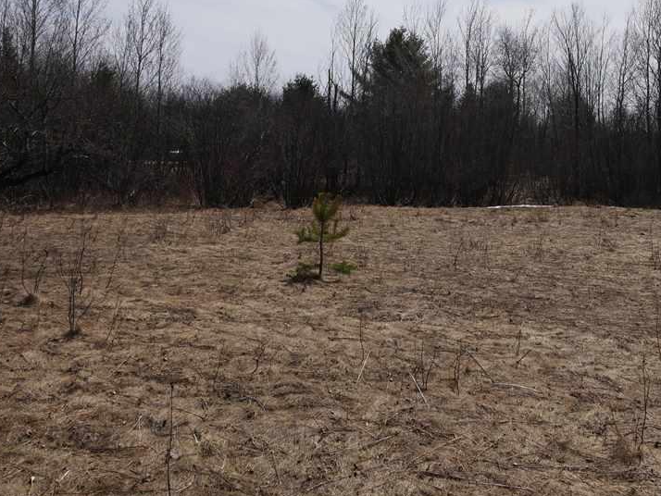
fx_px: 821
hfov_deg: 42.8
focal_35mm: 43
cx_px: 476
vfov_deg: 32.9
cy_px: 116
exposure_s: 1/640
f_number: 10
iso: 200
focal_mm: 12
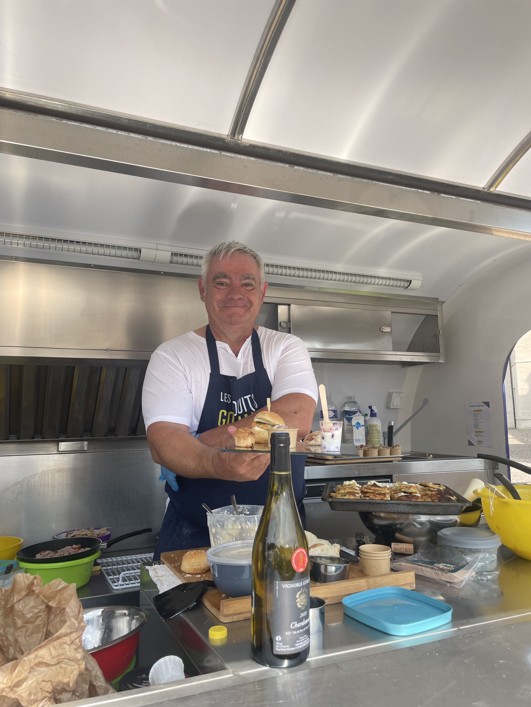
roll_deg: +2.3
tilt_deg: +6.5
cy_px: 354
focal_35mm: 26
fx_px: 532
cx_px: 266
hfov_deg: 53.1
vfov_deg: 67.3
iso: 32
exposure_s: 1/888
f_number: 1.6
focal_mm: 4.2
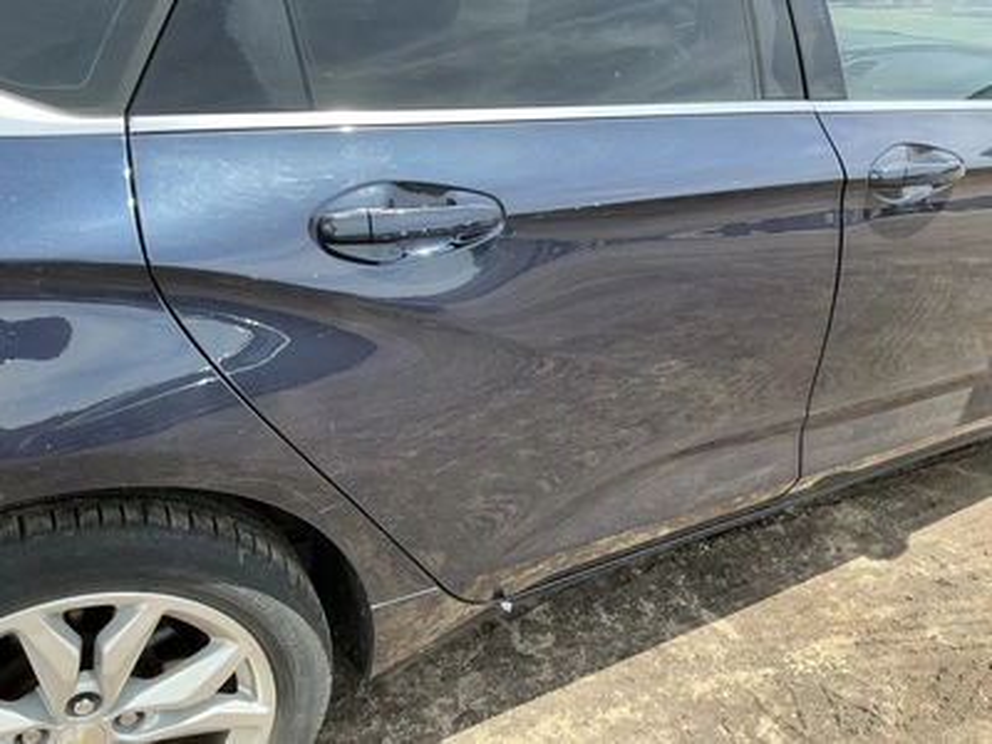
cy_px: 372
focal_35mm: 28
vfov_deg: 49.7
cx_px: 496
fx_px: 802
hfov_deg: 63.4
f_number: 1.8
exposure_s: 1/446
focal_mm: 3
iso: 25
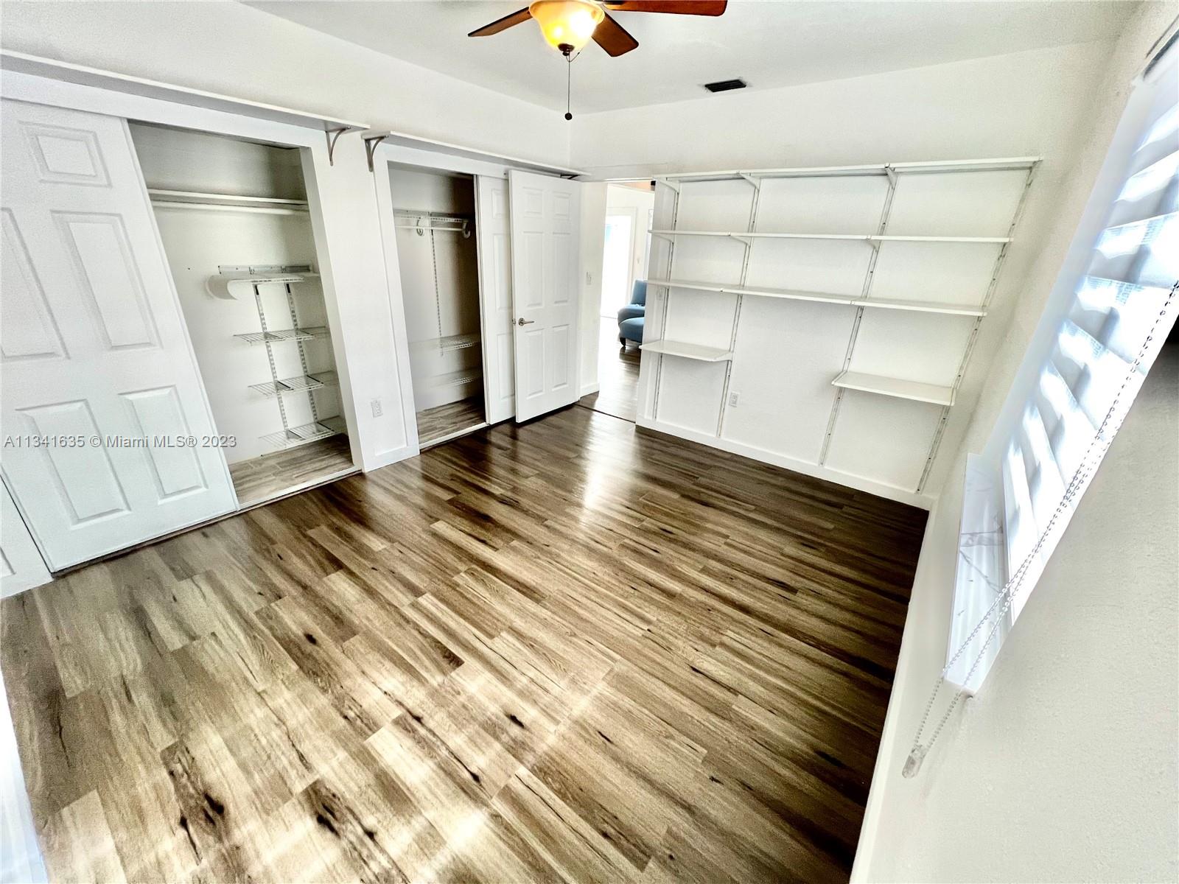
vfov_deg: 89.9
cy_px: 442
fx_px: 443
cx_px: 590
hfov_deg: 106.2
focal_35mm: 13
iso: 160
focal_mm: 1.57
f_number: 1.8
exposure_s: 1/120
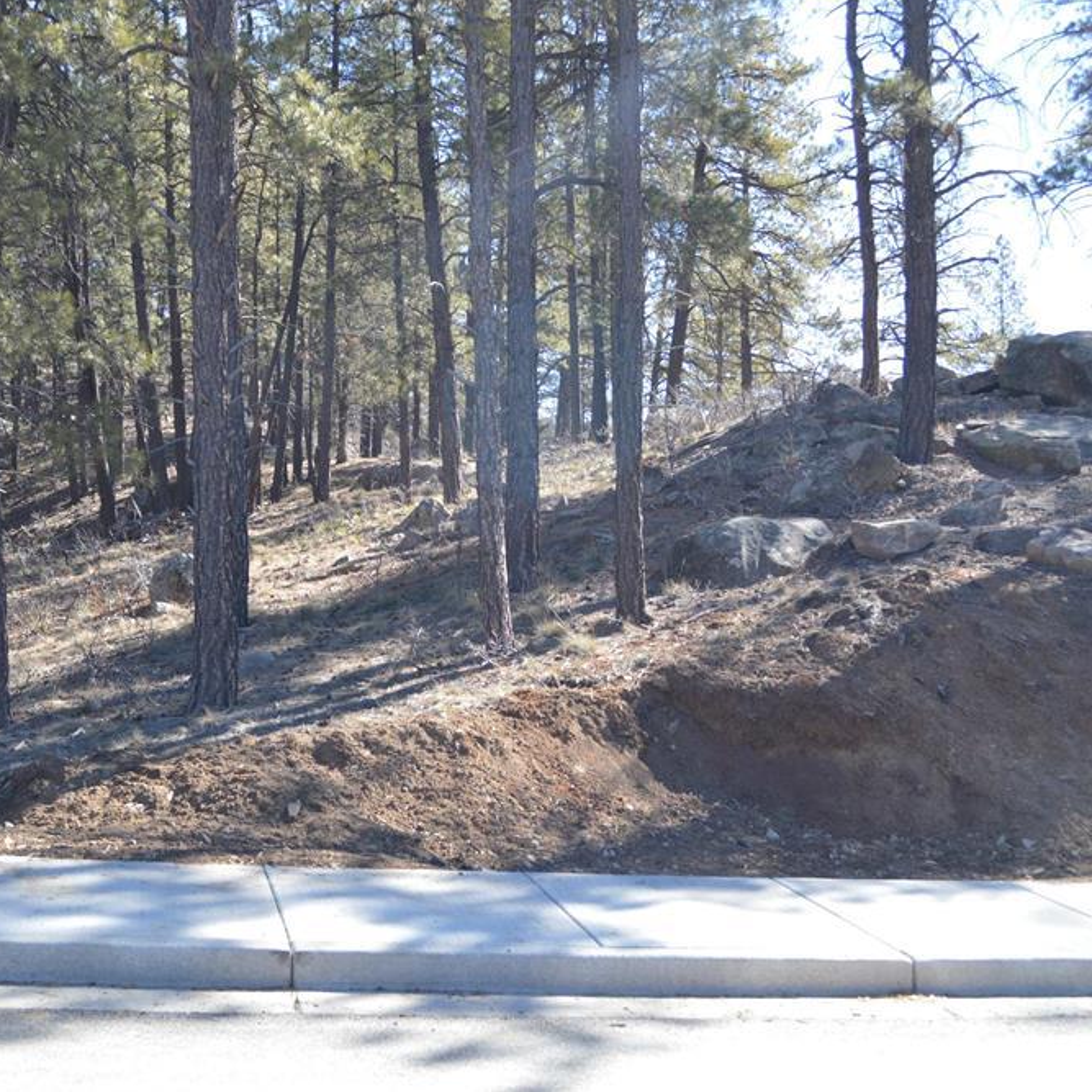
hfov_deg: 38.9
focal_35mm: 43
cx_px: 413
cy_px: 542
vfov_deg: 39.2
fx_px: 1535
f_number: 5.6
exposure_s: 1/125
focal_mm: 22
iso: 140
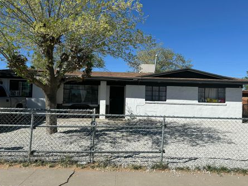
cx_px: 131
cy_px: 94
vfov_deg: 48.2
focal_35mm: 29
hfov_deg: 61.6
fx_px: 208
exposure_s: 1/6211
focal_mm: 5.7
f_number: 1.5
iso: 50
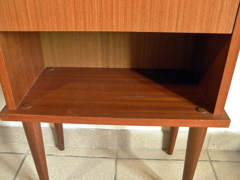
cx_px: 117
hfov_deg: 53.9
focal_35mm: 34
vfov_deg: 41.8
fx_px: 236
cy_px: 89
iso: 200
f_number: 3.6
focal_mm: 5.9
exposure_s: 1/13
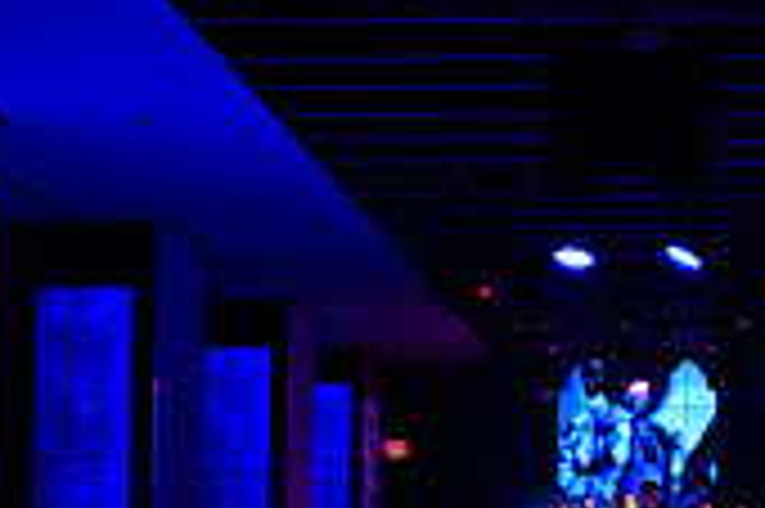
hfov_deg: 24.2
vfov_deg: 16.5
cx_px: 666
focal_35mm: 82
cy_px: 382
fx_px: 1741
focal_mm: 24
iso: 1600
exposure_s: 1/500
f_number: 4
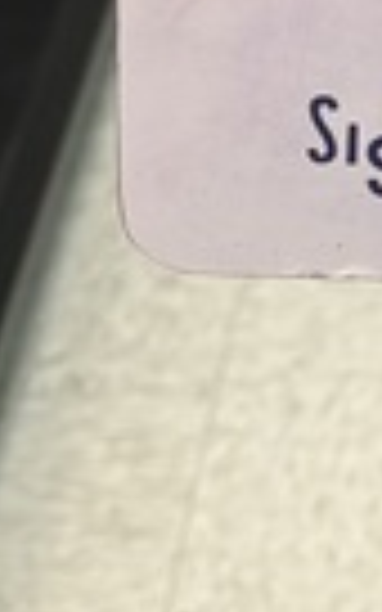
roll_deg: -2.1
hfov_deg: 6.3
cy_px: -585
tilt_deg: -13.4
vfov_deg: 10.2
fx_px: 3182
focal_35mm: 191
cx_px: 1106
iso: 160
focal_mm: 6.76
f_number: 1.78
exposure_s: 1/60
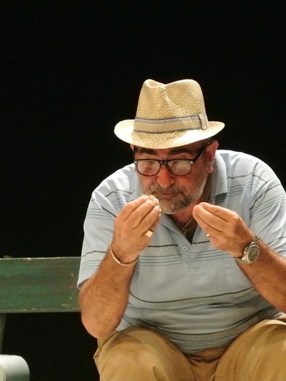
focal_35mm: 268
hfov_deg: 5.5
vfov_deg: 7.4
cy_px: 190
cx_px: 196
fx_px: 2953
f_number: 7.1
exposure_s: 1/400
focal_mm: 69
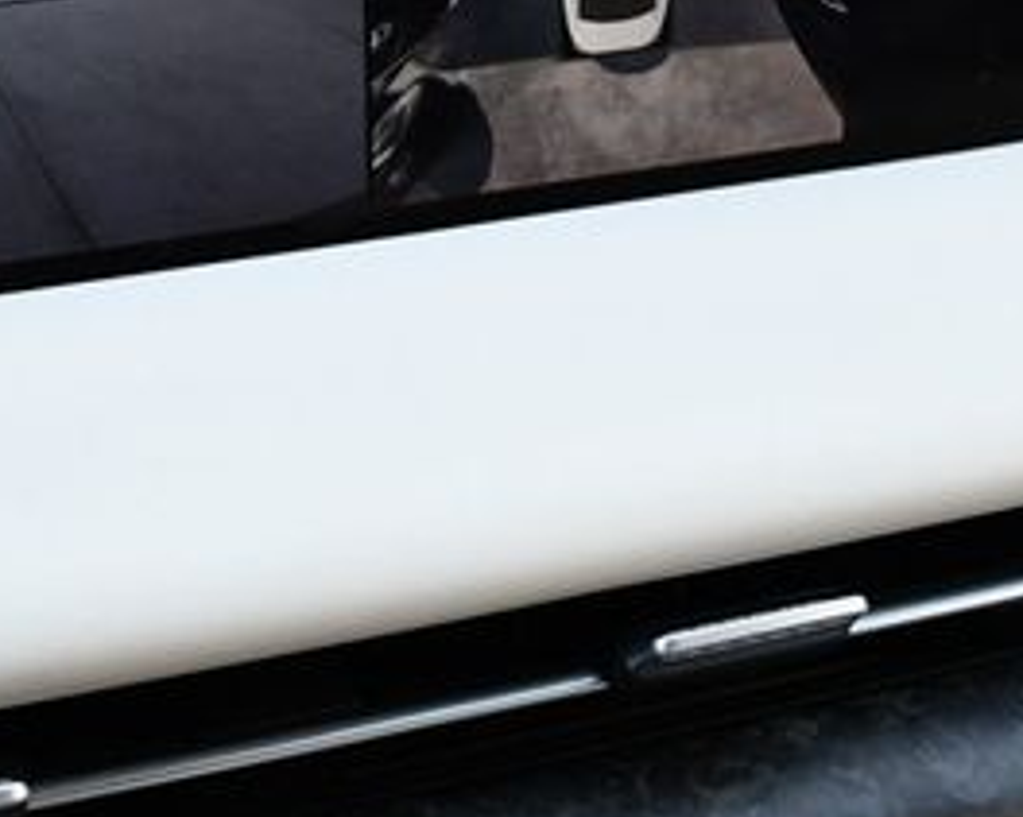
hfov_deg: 20.7
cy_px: 201
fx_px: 2754
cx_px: 136
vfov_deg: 16.8
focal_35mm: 91
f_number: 3.8
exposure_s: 1/250
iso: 450
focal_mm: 20
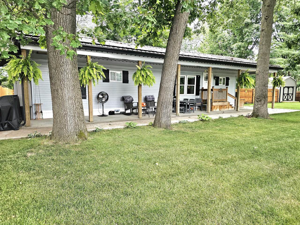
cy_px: 112
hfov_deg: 73.9
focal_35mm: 23
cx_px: 150
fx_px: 199
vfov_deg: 58.9
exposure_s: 1/182
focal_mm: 6.3
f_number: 1.7
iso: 100
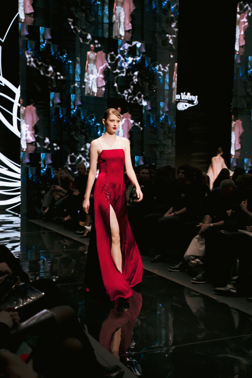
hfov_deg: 28.1
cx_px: 126
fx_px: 504
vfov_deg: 41.1
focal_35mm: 48
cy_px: 189
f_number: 5
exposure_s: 1/125
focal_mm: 48
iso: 2000
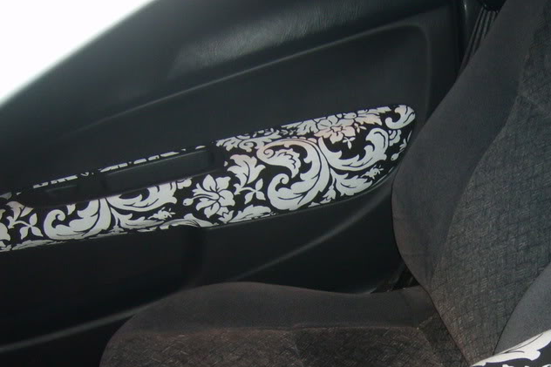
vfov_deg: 22.7
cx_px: 418
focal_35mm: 59
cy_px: 285
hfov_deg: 33.2
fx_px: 903
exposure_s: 1/45
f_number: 2.8
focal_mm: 5.8
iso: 100
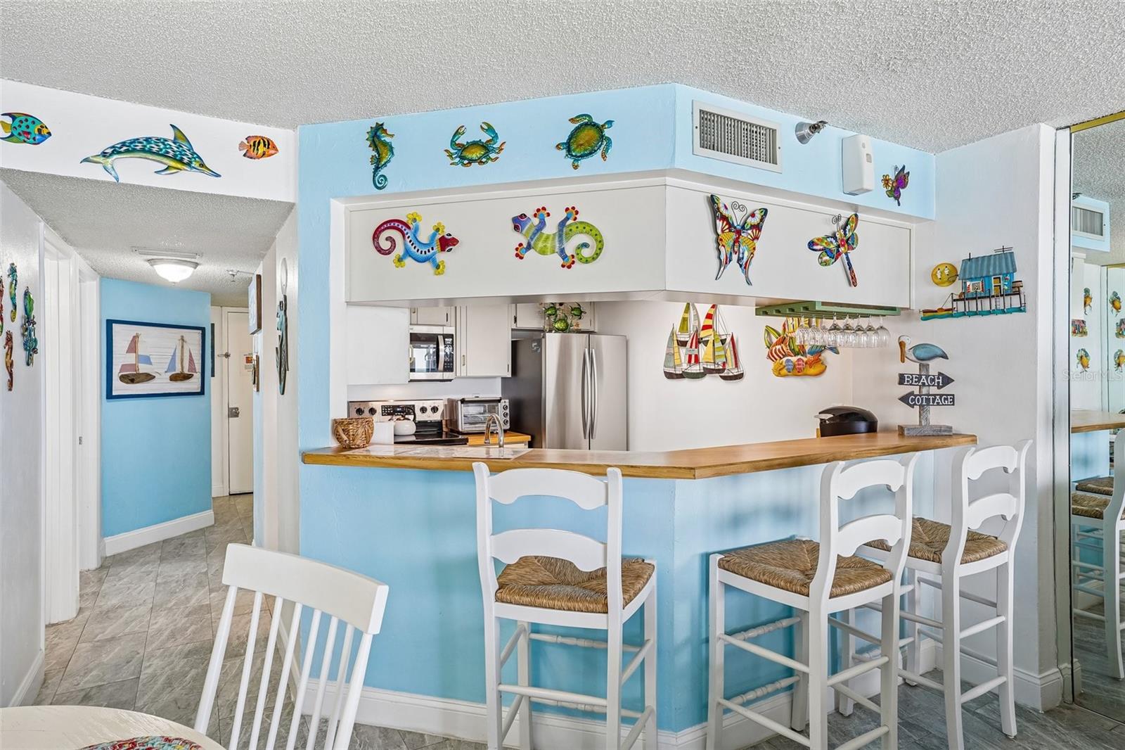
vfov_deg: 61.9
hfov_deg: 84.0
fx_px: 625
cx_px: 562
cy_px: 375
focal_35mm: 20
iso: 160
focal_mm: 20
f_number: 9
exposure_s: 1/8
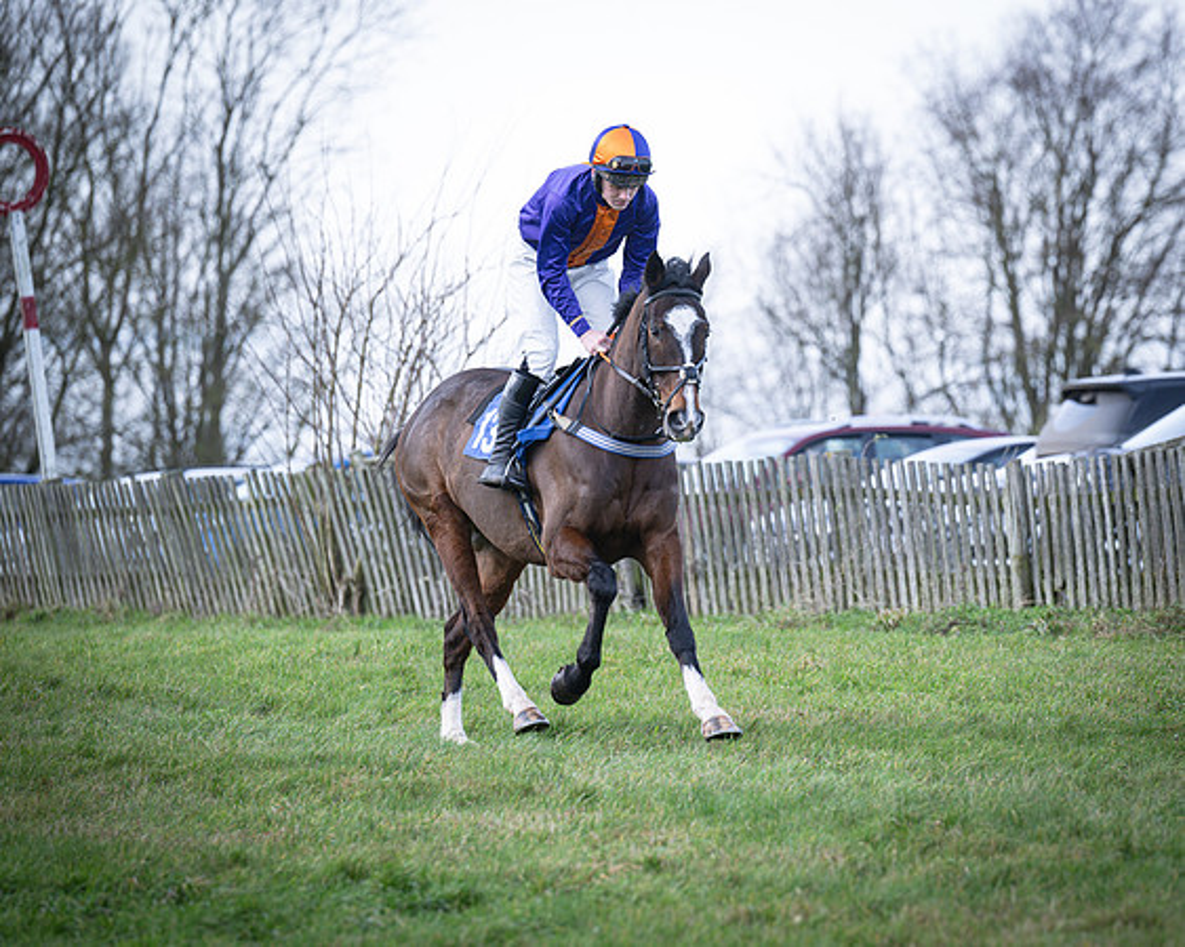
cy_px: 474
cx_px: 872
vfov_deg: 5.9
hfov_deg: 7.4
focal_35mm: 262
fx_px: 9200
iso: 400
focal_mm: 190
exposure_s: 1/800
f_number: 4
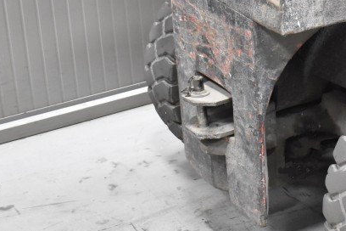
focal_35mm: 97
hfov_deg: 20.0
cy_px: 20
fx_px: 932
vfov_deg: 14.0
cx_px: 395
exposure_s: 1/25
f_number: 4.5
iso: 1600
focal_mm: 22
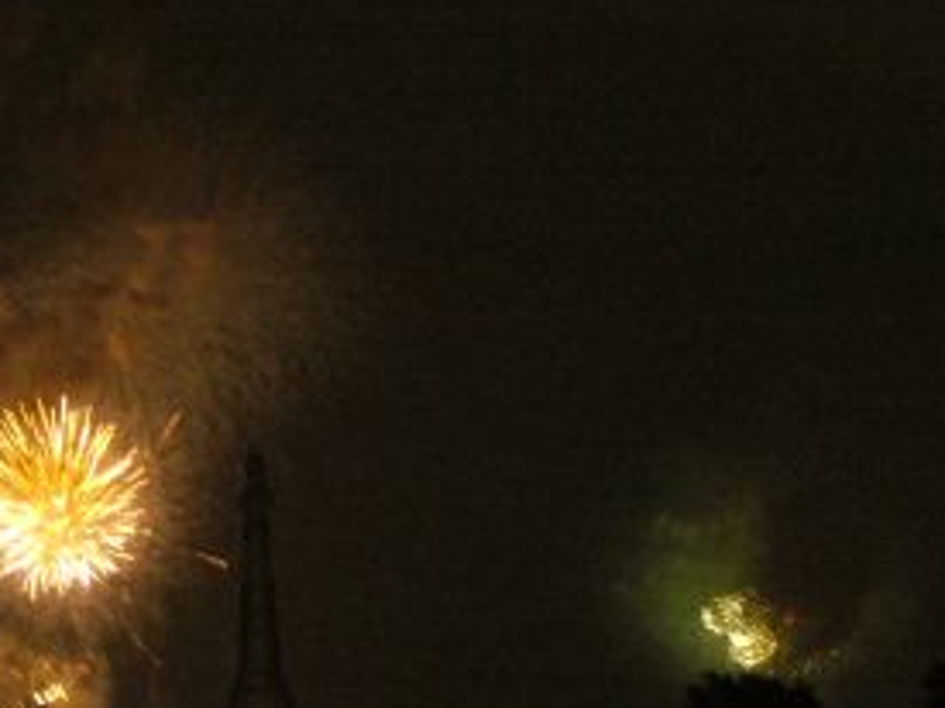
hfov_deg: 12.9
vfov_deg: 9.7
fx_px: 4175
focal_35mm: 153
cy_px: 392
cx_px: 412
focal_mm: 17.4
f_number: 5
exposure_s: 1/4
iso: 400
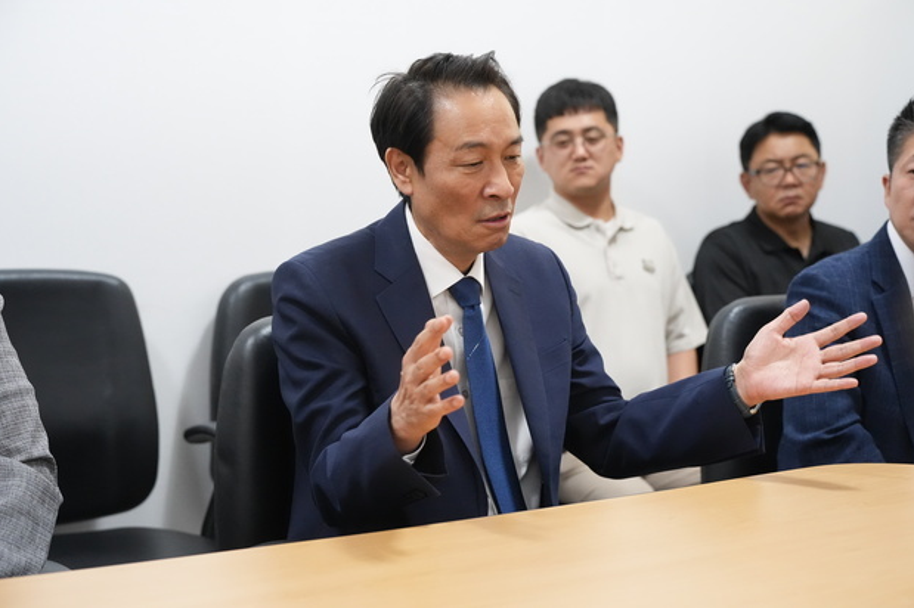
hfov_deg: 30.5
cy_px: 300
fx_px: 1675
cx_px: 462
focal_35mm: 66
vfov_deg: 20.6
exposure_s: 1/250
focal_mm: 65
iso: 6400
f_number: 4
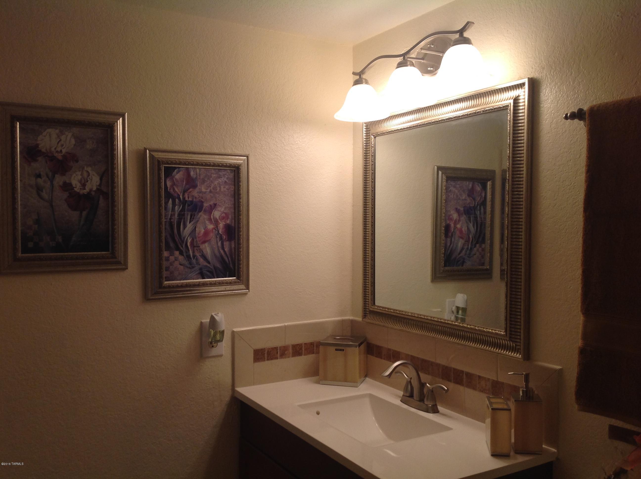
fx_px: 647
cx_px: 320
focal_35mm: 35
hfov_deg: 52.7
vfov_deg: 40.6
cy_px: 240
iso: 64
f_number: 2.4
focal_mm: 4.28
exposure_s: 1/40
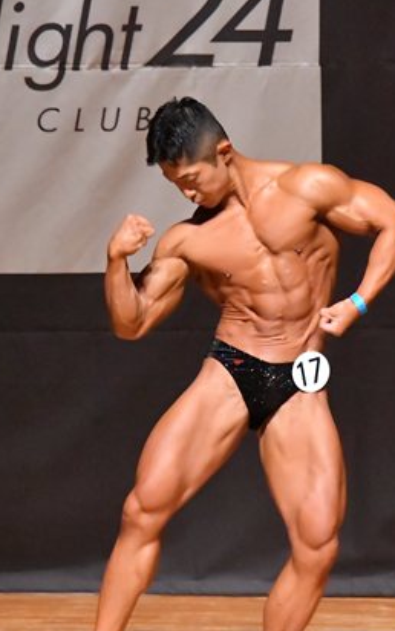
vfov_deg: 4.1
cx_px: 177
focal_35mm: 517
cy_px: 380
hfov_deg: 2.5
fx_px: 8892
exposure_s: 1/400
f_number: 5.6
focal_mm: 180
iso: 12800
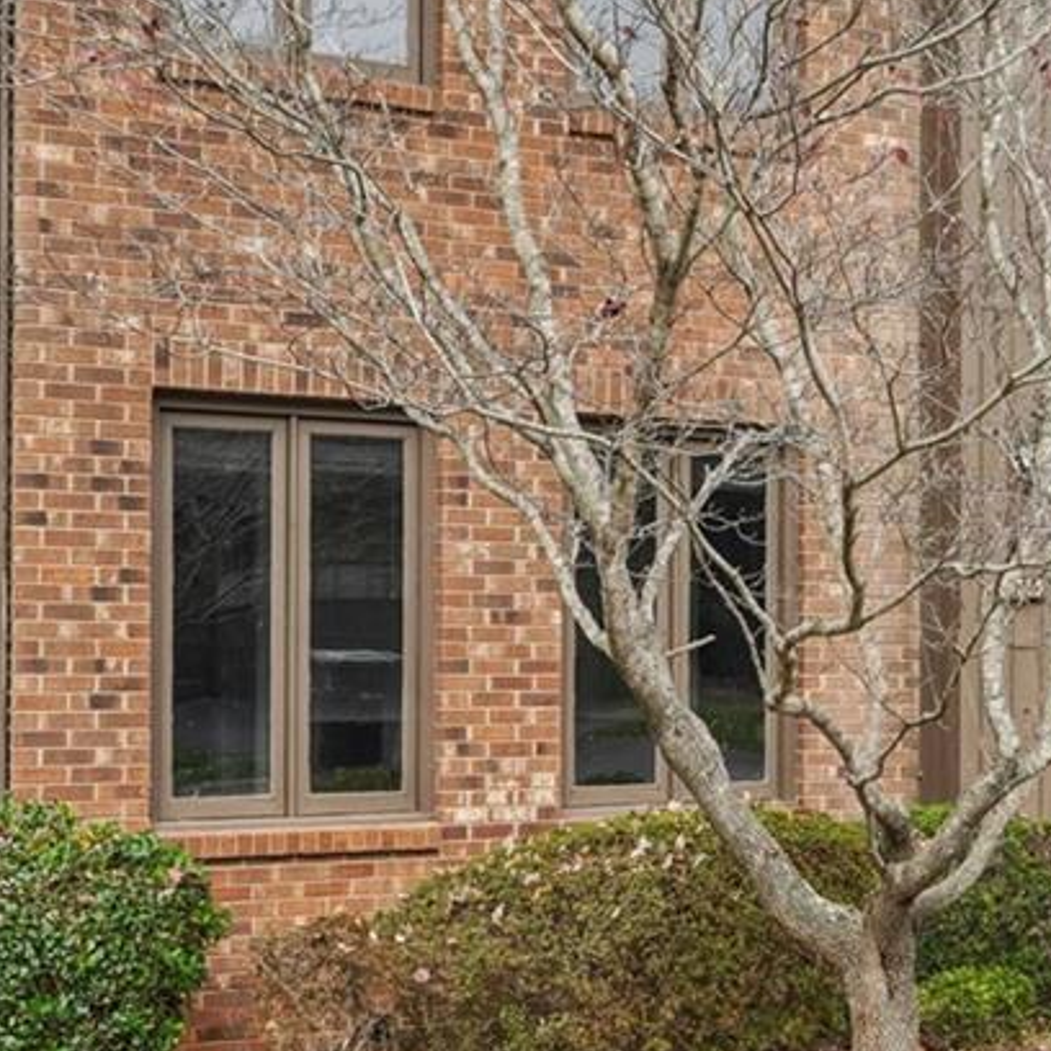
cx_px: 840
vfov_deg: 26.5
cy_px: 246
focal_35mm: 64
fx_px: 2198
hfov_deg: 26.4
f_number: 8
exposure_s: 1/30
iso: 100
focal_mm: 20
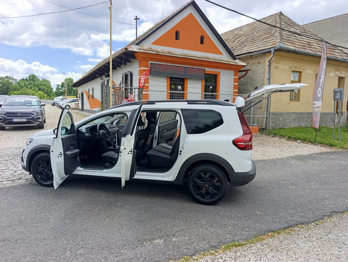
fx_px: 232
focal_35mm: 23
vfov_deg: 59.0
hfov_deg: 73.8
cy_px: 131
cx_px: 174
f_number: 1.6
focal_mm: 6.14
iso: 50
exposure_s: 1/255
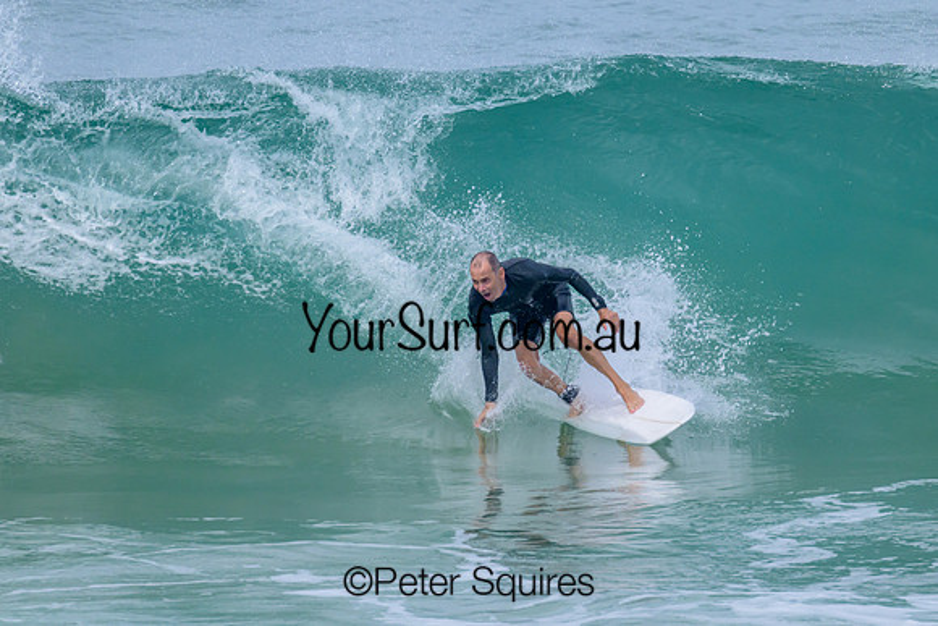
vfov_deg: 1.3
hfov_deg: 1.9
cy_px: 198
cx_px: 642
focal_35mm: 1095
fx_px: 28528
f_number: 11
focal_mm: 800
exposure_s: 1/2000
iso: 1000
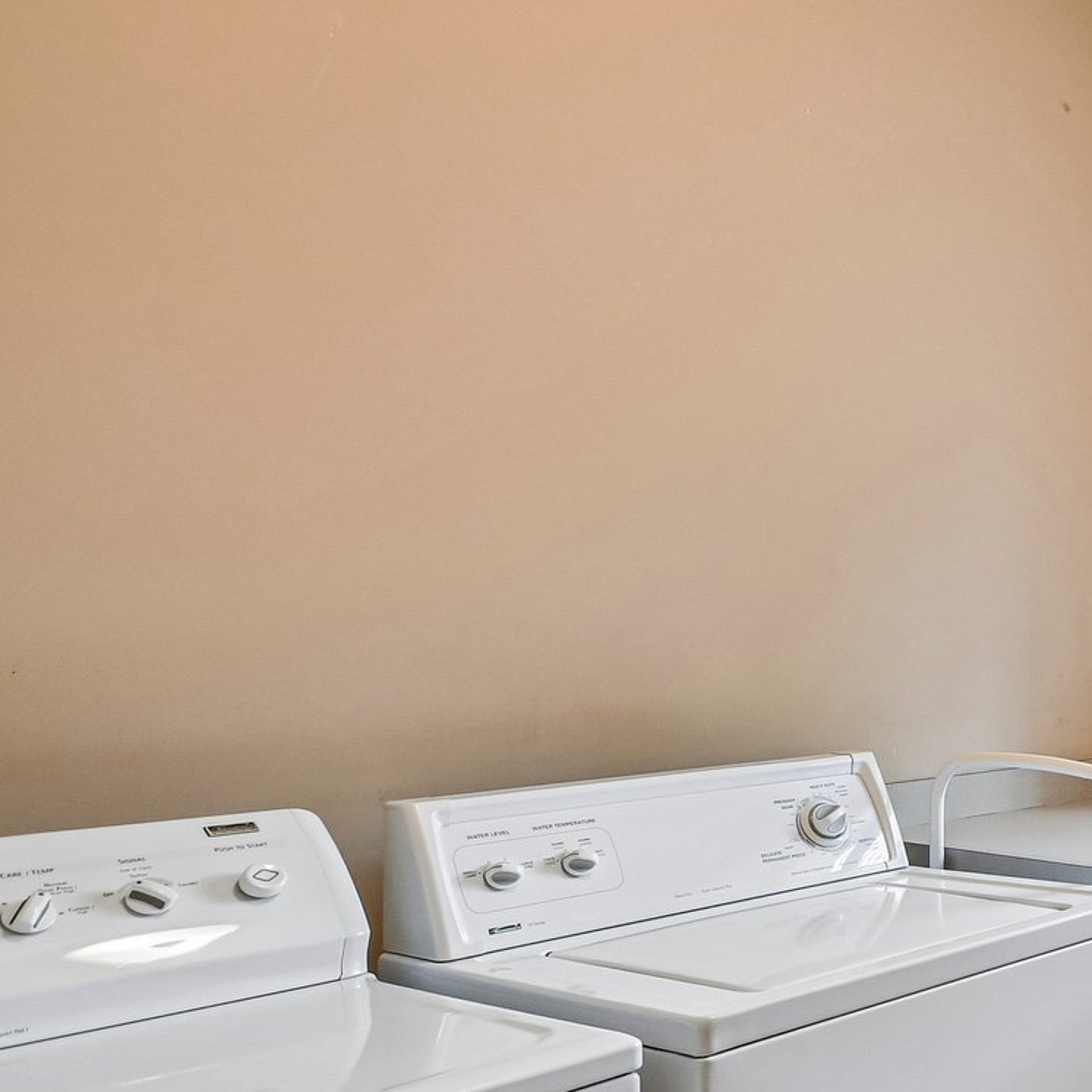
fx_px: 1249
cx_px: 1379
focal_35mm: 35
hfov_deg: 34.9
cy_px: 605
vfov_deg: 47.1
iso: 400
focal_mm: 10
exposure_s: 1/100
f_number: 6.3
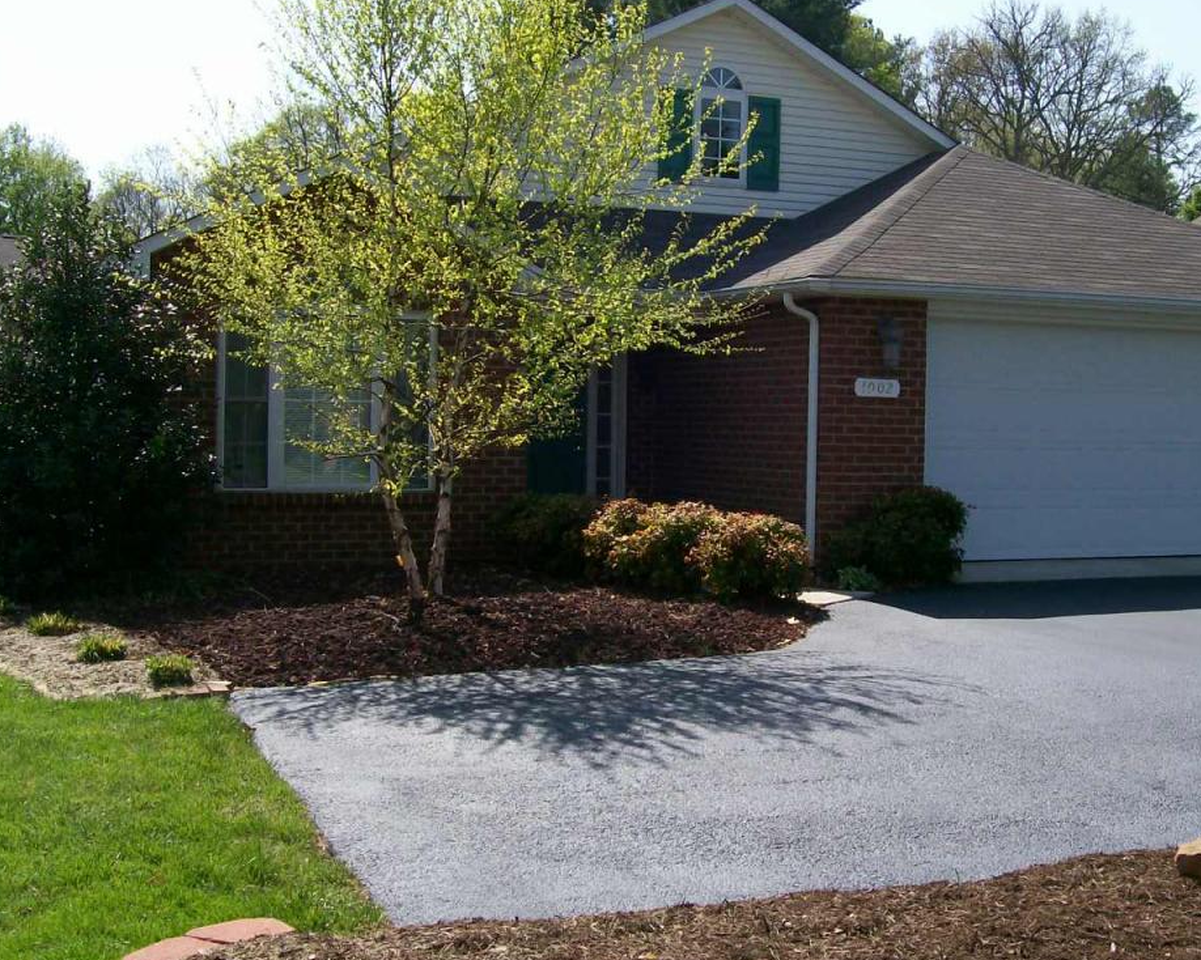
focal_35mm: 49
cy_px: 446
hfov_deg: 37.9
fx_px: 1741
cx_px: 705
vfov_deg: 30.8
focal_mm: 6
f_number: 4.8
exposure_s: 1/505
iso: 80
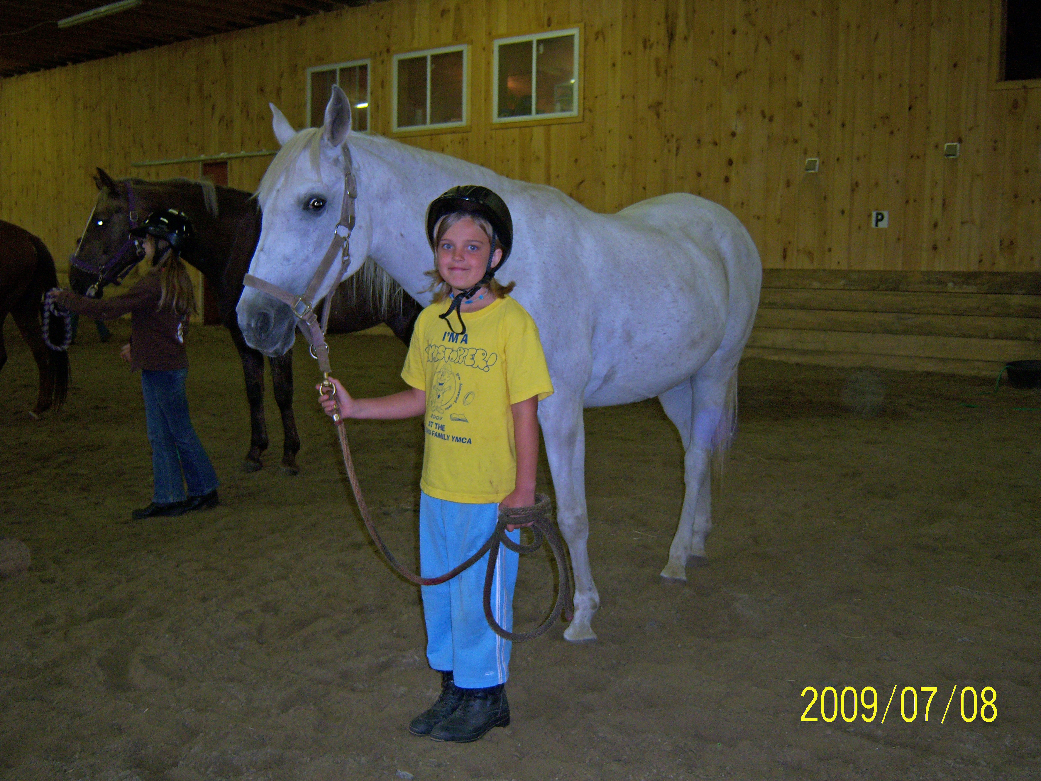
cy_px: 393
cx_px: 517
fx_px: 1113
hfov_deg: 50.1
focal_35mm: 37
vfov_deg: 38.7
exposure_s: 1/60
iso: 125
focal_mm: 7.5
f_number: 2.8
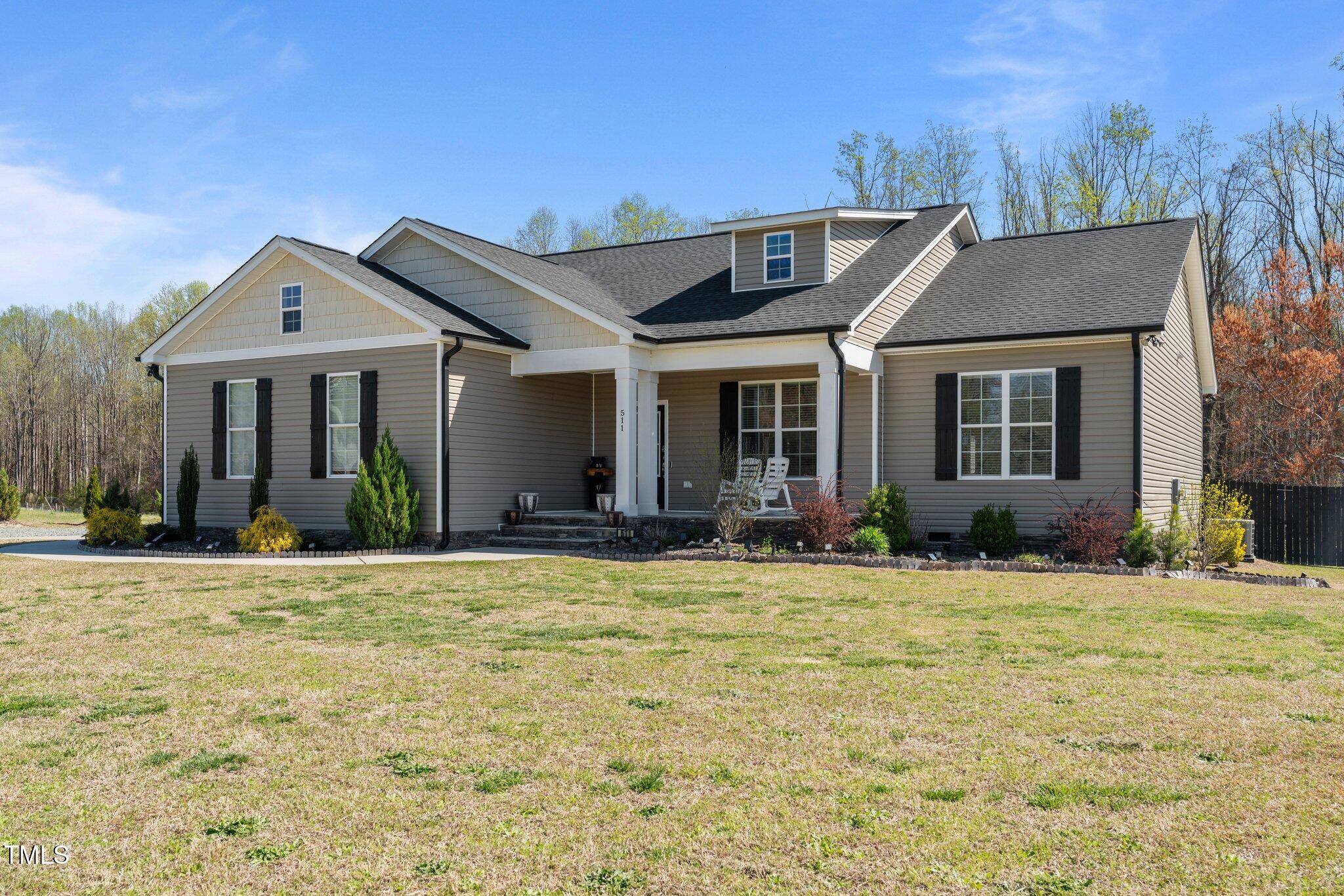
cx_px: 672
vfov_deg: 44.3
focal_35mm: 30
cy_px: 448
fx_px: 1101
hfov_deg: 62.8
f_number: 8
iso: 250
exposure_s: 1/400
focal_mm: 29.5
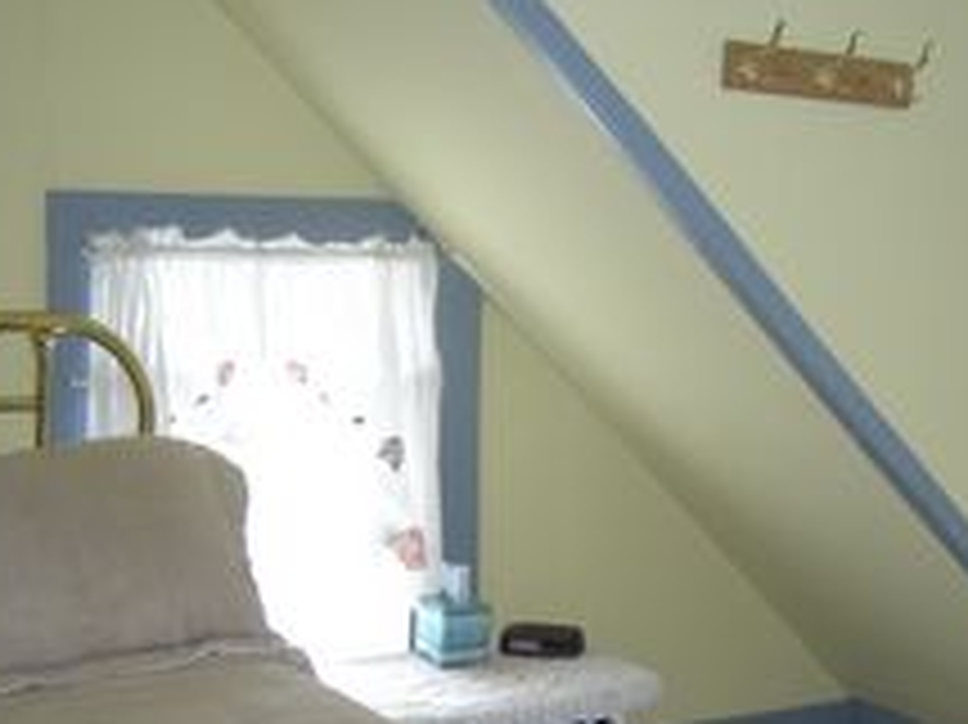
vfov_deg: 22.4
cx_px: 621
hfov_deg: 29.7
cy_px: 540
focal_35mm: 65
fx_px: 1817
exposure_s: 1/100
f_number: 2.8
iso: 200
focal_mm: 7.9
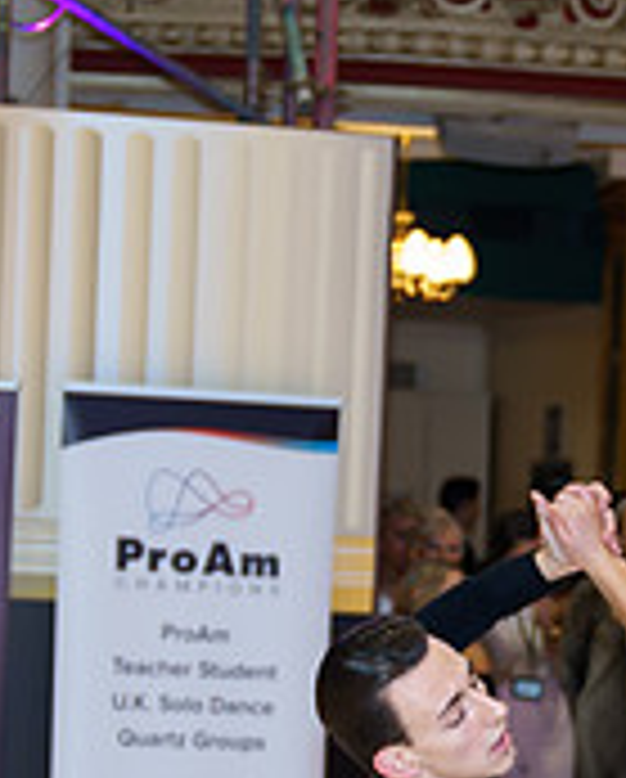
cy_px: 906
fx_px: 4111
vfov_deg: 10.7
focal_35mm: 178
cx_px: 743
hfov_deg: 8.6
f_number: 2.8
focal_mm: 41
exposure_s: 1/100
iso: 400
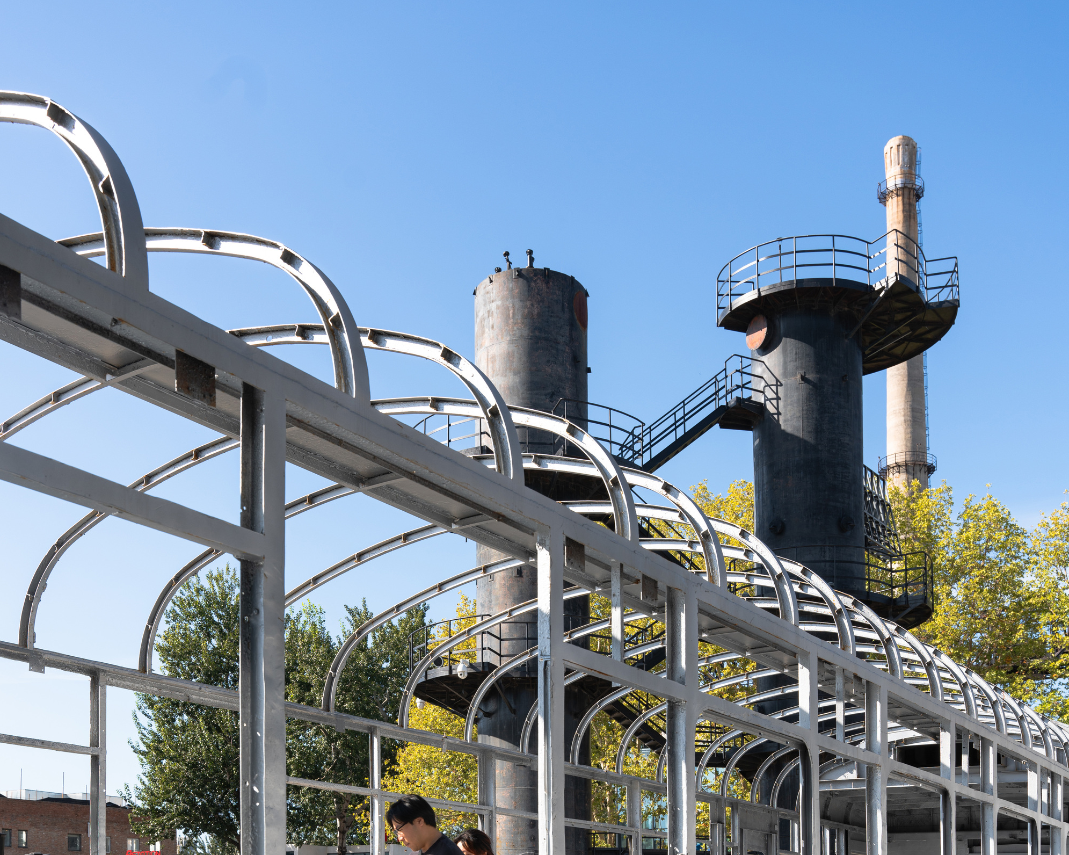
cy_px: 738
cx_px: 535
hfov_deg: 44.5
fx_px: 1306
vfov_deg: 34.6
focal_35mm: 41
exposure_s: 1/250
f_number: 6.3
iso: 100
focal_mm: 29.2
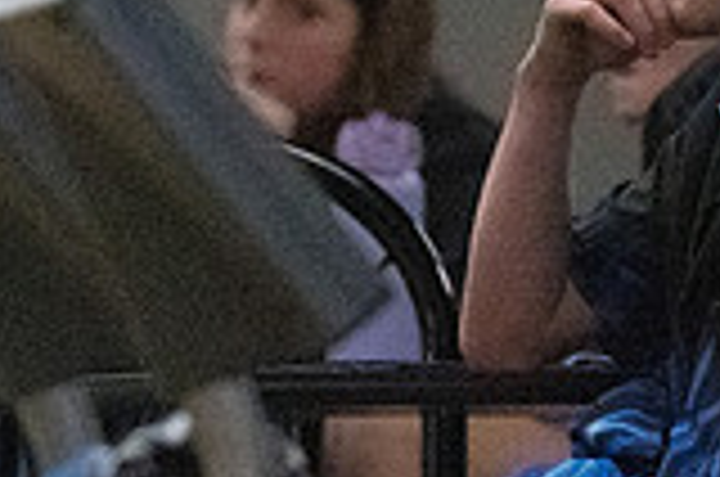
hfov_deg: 2.2
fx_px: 18503
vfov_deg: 1.5
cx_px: 1156
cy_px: 248
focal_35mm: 927
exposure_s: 1/1250
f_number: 4
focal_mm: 170
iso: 10000
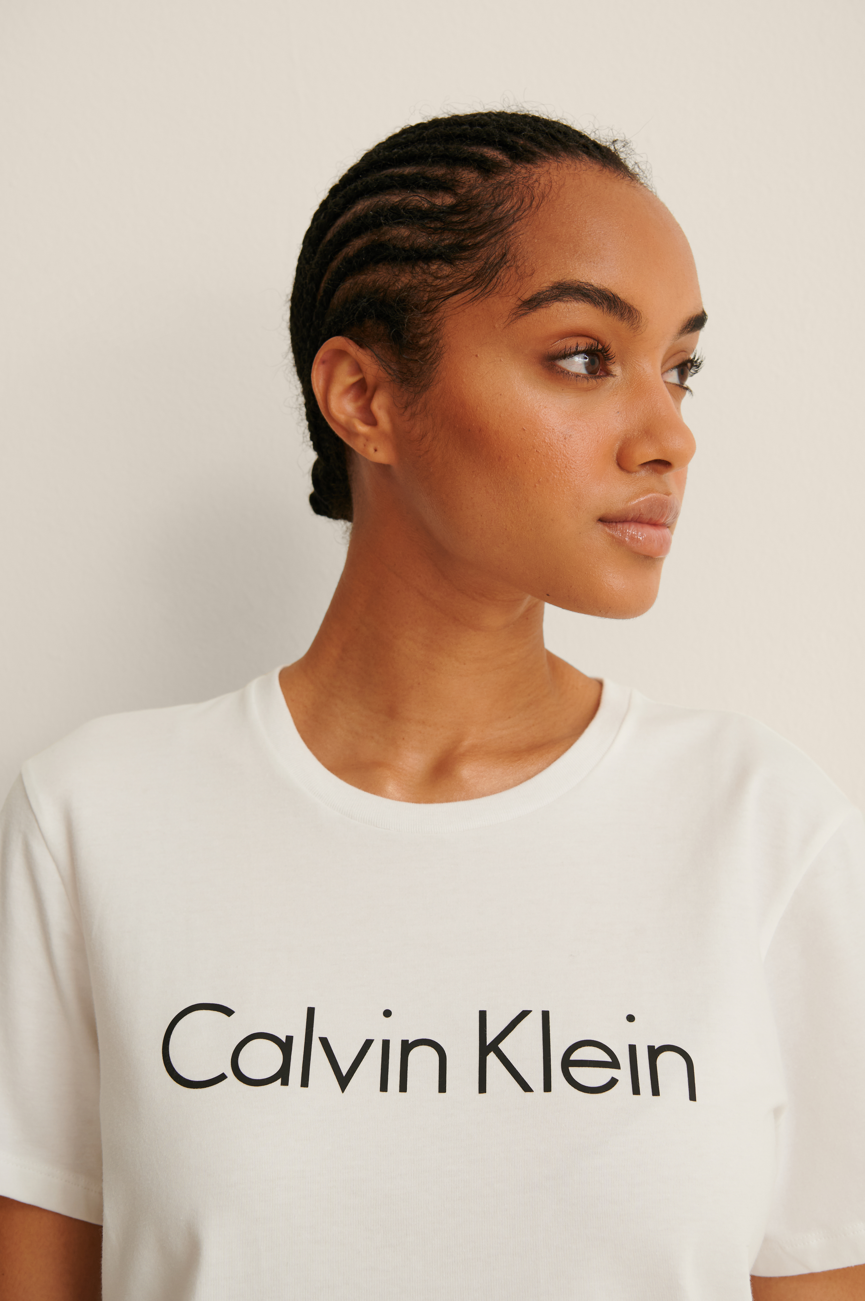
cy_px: 650
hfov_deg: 26.0
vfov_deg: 38.2
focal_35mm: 52
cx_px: 432
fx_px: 1877
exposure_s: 1/160
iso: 320
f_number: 8
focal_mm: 52
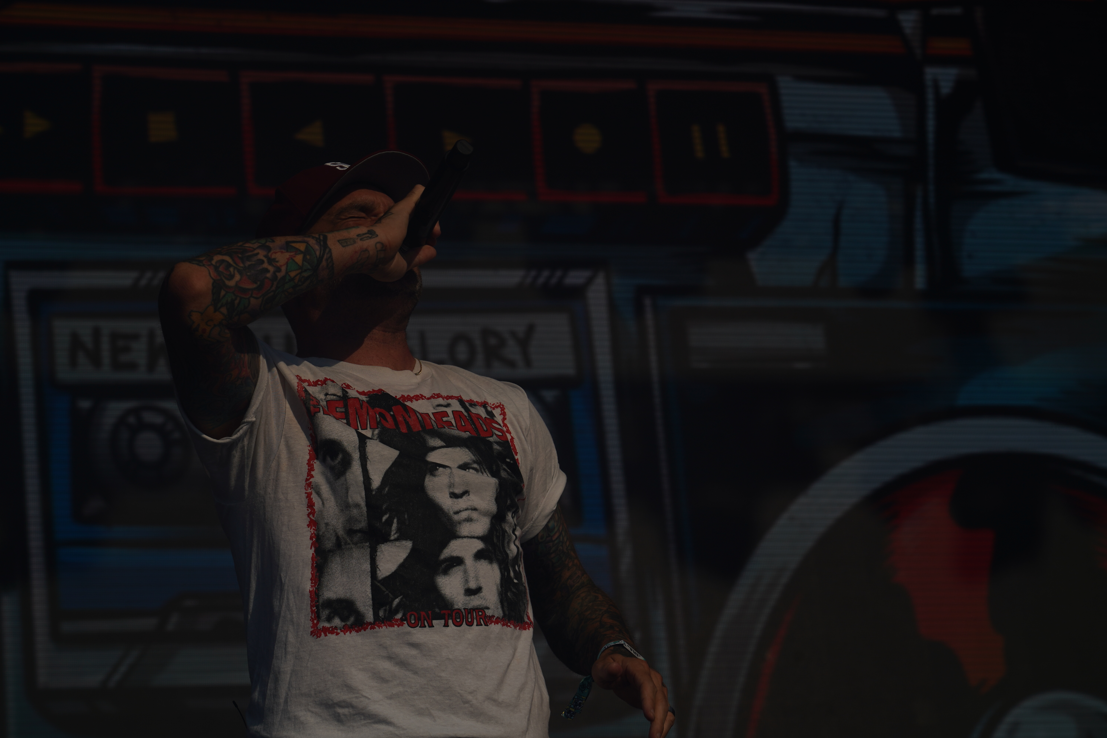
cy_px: 369
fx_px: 3228
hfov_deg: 19.5
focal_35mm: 105
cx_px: 554
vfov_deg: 13.0
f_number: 8
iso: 100
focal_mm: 105
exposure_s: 1/2000
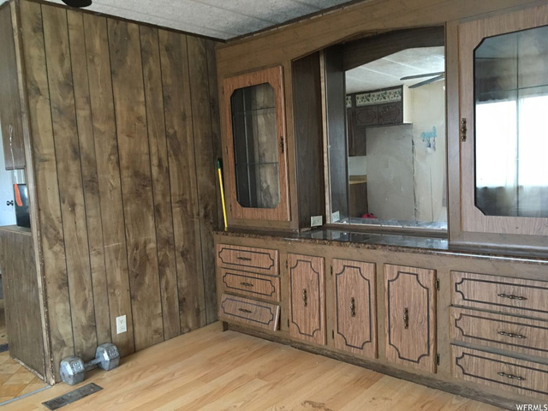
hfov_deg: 61.7
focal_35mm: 29
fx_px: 459
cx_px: 274
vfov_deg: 48.2
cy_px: 206
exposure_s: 1/17
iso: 200
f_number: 2.2
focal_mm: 4.15
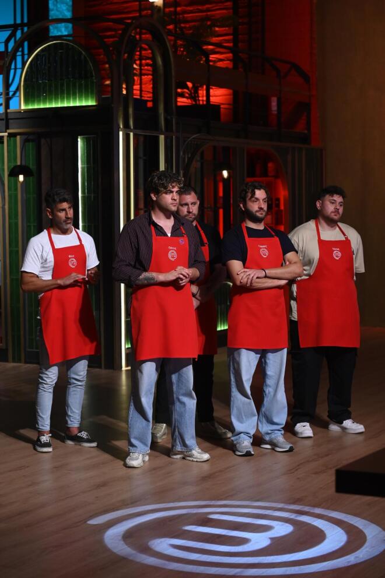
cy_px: 289
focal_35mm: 82
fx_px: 1317
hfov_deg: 16.6
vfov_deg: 24.8
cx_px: 192
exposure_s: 1/200
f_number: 4
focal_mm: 82
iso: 3200
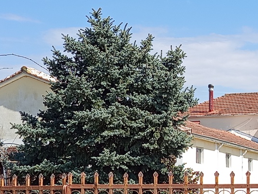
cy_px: 160
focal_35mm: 113
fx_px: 842
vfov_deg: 13.0
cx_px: 202
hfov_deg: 17.3
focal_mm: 5.24
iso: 51
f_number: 1.7
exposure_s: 1/909
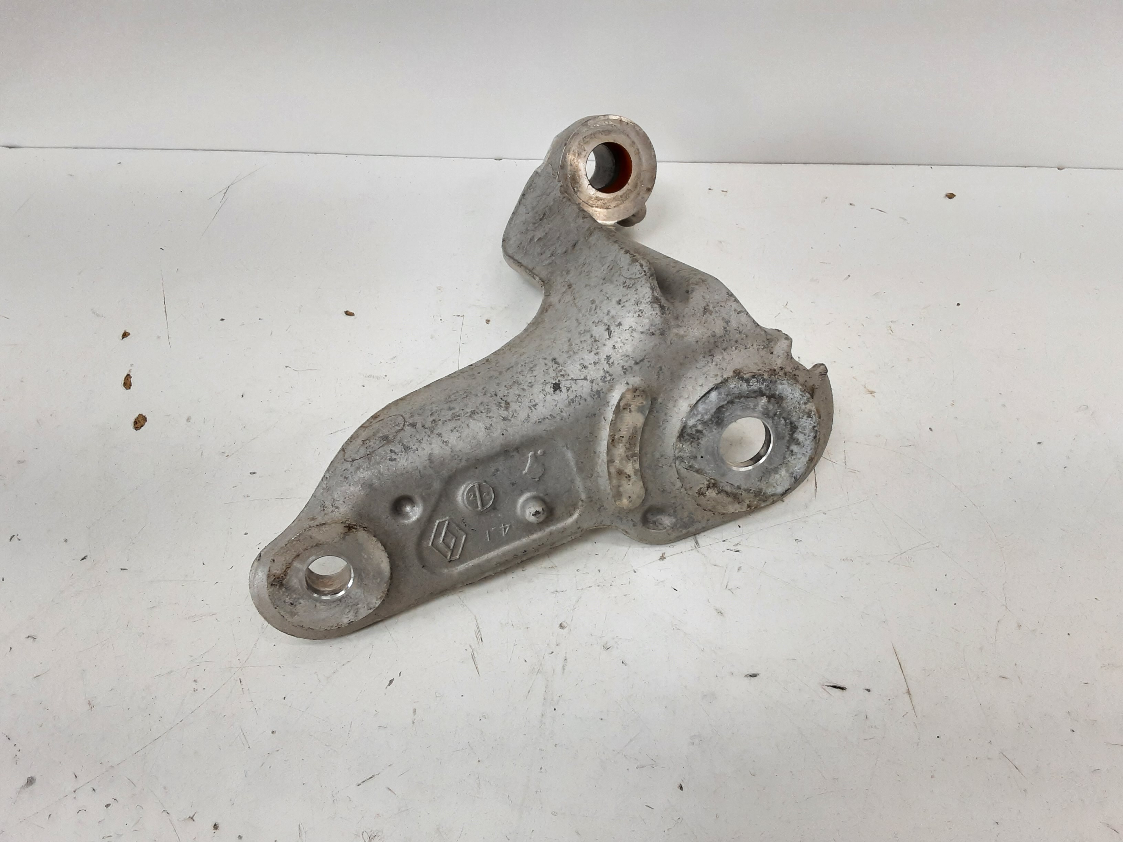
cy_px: 421
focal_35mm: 27
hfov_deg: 65.3
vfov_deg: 51.4
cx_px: 562
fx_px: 876
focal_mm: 2.91
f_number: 1.9
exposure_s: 1/100
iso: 64
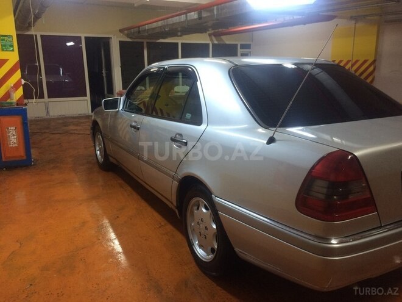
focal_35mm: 29
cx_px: 201
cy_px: 151
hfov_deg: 61.7
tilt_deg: -15.2
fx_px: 337
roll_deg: +0.5
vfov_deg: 48.2
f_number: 2.2
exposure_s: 1/33
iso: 125
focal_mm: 4.15
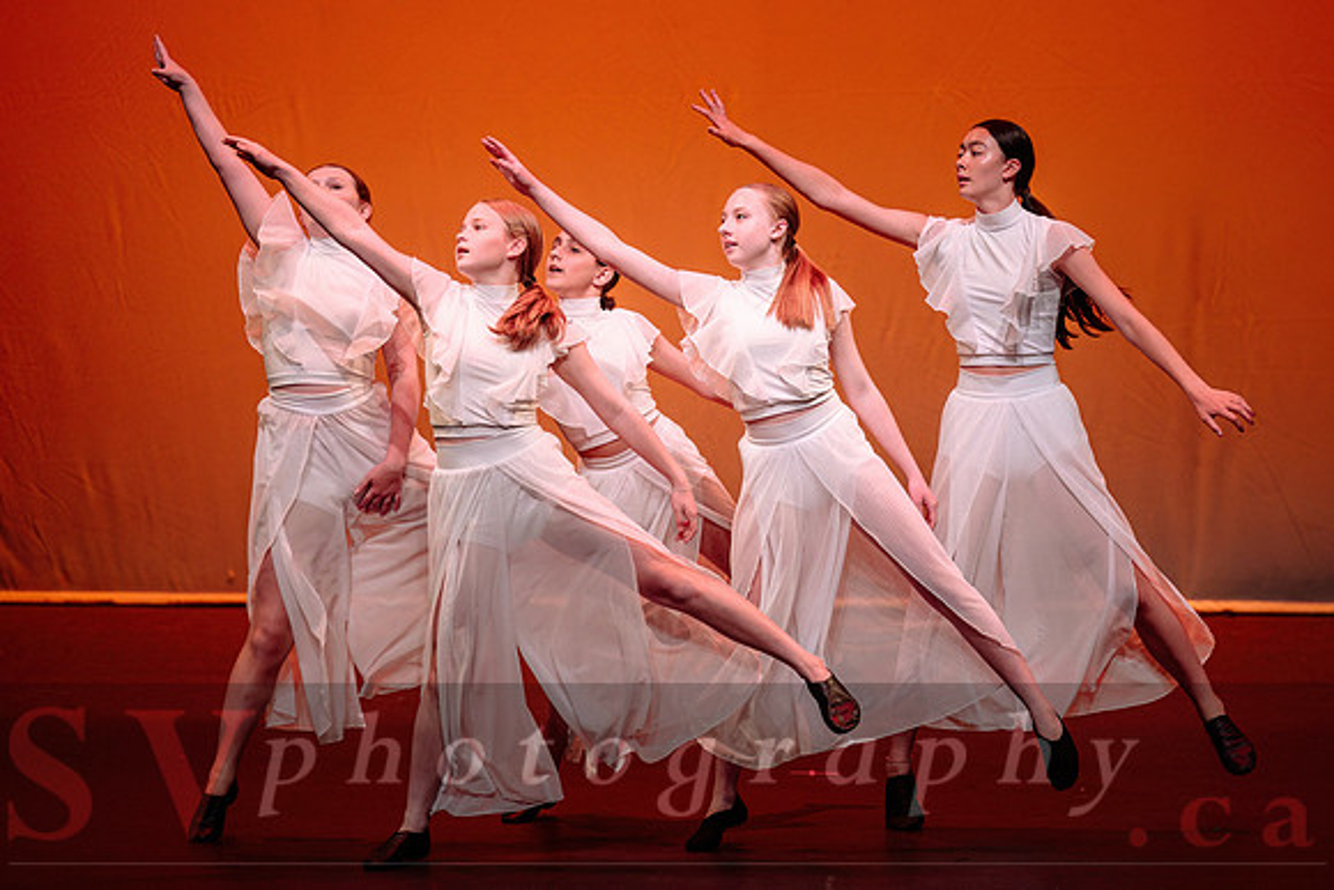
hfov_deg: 11.2
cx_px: 813
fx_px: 6776
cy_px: 398
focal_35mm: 183
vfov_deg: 7.5
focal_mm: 150
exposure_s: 1/400
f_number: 2.8
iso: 1250
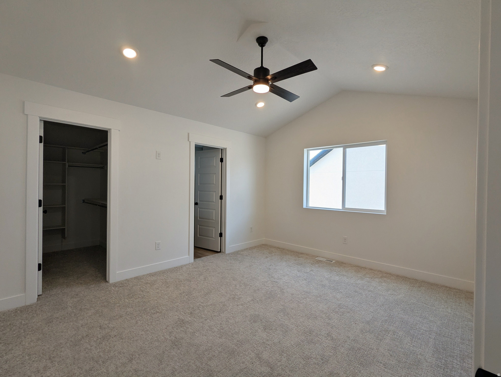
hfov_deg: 94.4
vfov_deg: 78.2
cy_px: 188
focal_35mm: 16
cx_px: 250
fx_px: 232
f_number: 2.2
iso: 41
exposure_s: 1/120
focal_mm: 2.35
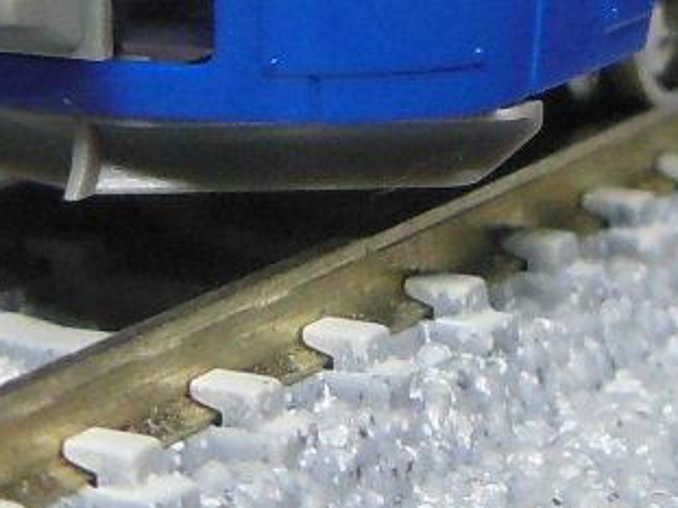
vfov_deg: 10.0
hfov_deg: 13.9
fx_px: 2741
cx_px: 671
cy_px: -436
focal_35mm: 140
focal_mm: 6
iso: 400
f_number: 3.9
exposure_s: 1/15
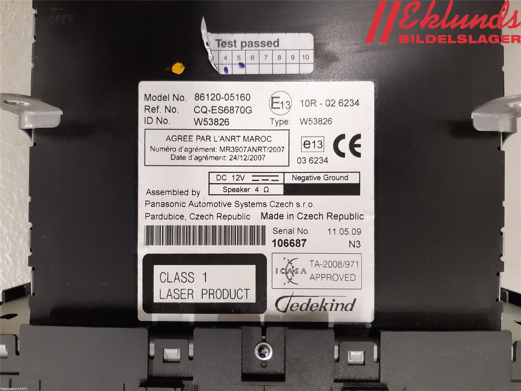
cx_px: 260
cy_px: 196
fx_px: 391
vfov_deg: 53.1
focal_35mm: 26
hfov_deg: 67.3
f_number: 1.7
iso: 160
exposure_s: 1/50
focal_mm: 3.93
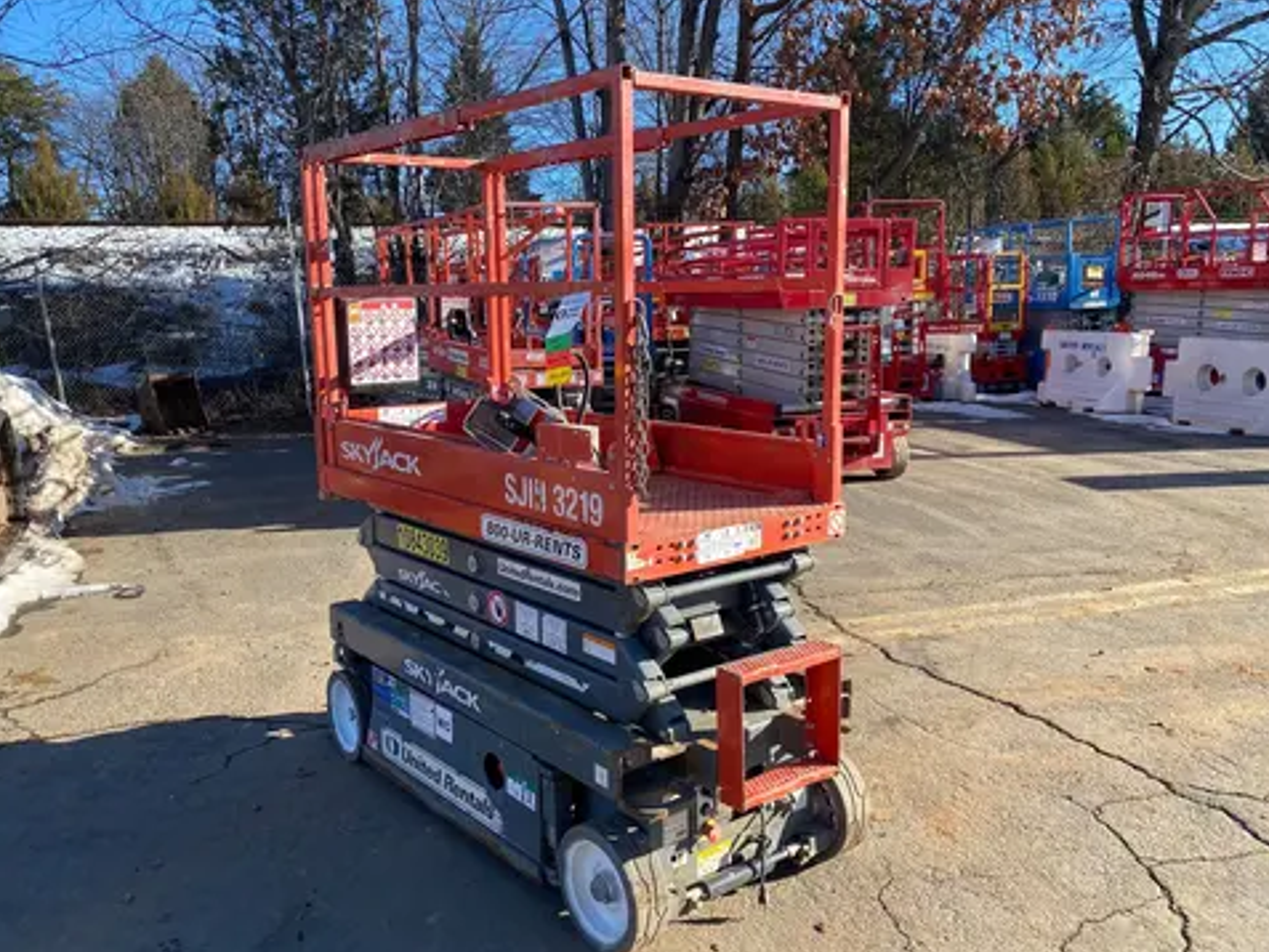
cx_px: 559
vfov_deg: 46.8
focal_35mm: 30
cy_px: 512
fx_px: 1100
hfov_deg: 59.8
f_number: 1.8
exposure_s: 1/1072
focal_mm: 4.25
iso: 32
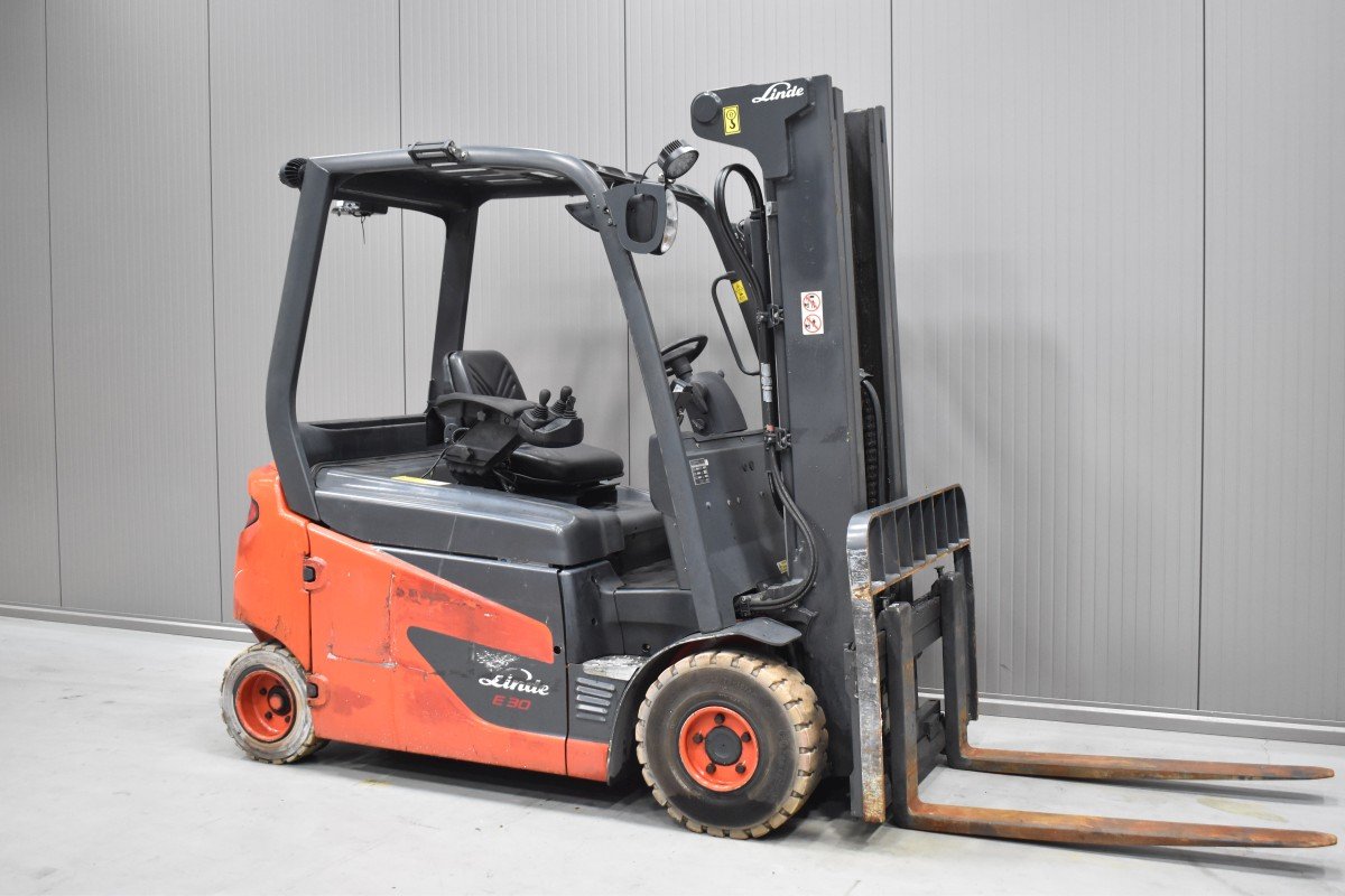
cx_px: 672
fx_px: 1345
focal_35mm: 36
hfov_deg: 53.1
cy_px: 448
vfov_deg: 36.9
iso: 1600
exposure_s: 1/40
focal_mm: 24
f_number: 4
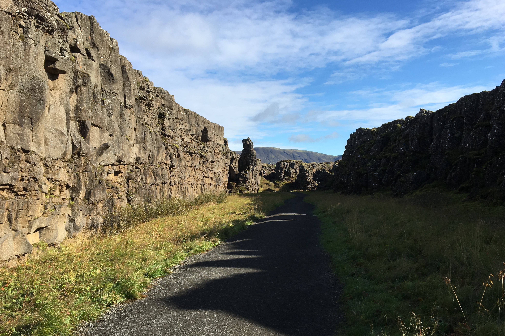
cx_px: 256
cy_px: 189
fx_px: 435
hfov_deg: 60.3
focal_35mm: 31
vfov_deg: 42.2
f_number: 2.2
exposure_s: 1/1241
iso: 25
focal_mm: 4.15
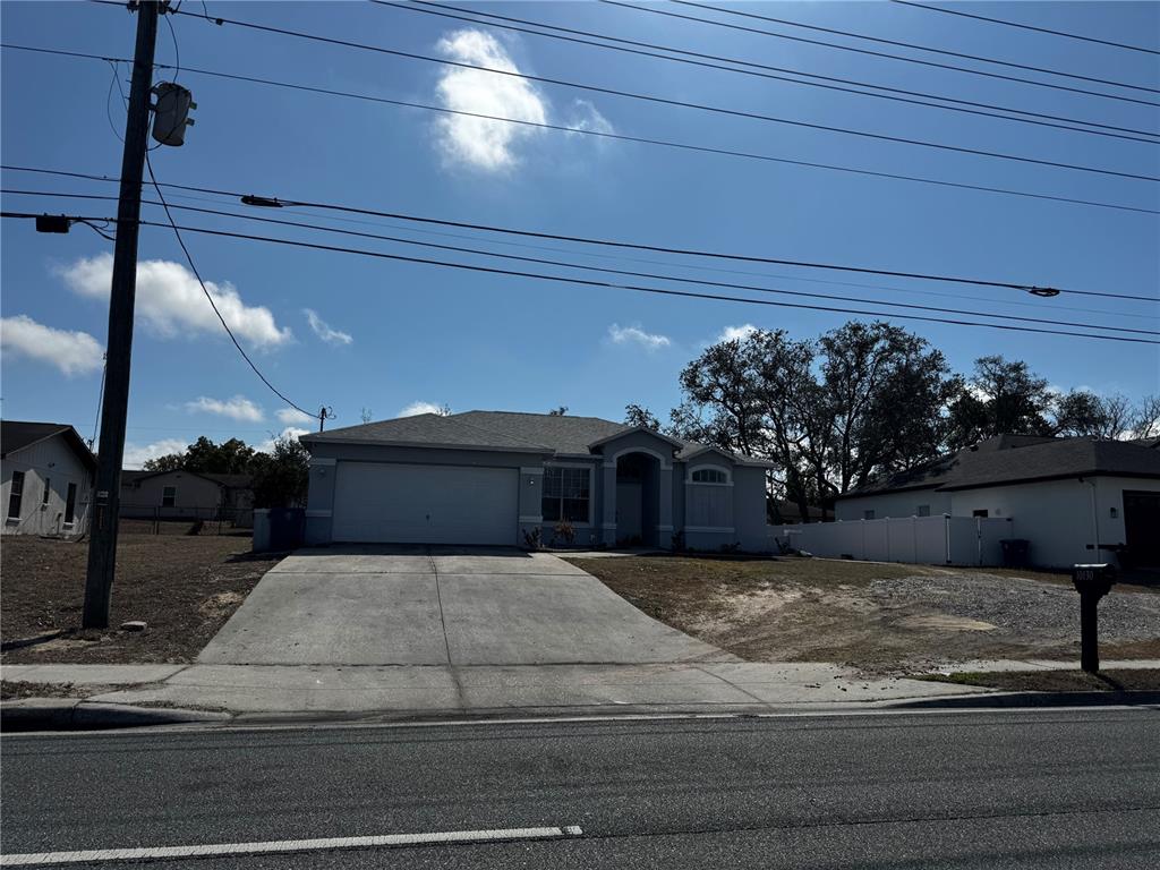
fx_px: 804
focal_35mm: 24
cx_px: 580
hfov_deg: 71.6
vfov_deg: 56.8
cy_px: 435
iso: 80
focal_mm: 6.76
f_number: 1.78
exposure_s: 1/12346
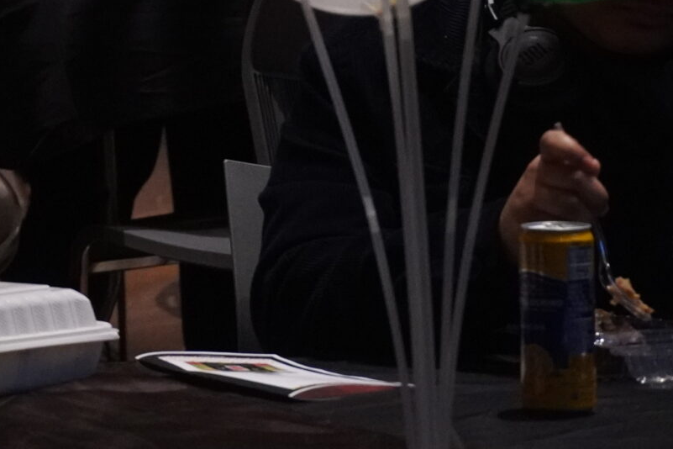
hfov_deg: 5.7
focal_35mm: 360
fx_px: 6722
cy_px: -259
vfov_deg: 3.8
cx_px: -330
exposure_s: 1/60
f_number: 5.6
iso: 3200
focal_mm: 75
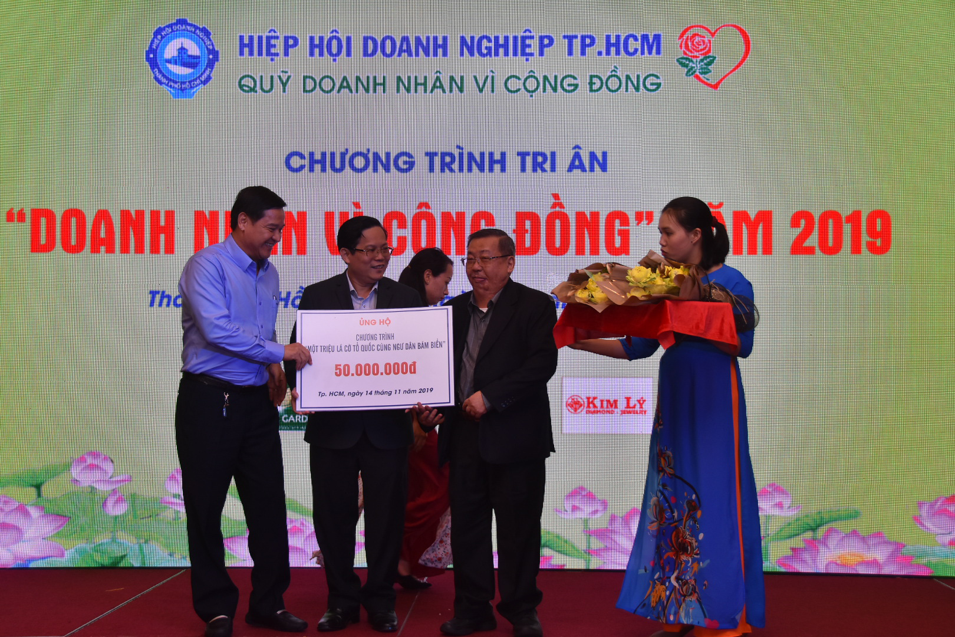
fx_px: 1393
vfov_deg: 25.8
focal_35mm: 52
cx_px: 478
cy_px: 318
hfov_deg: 37.9
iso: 400
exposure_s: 1/250
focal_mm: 35
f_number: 5
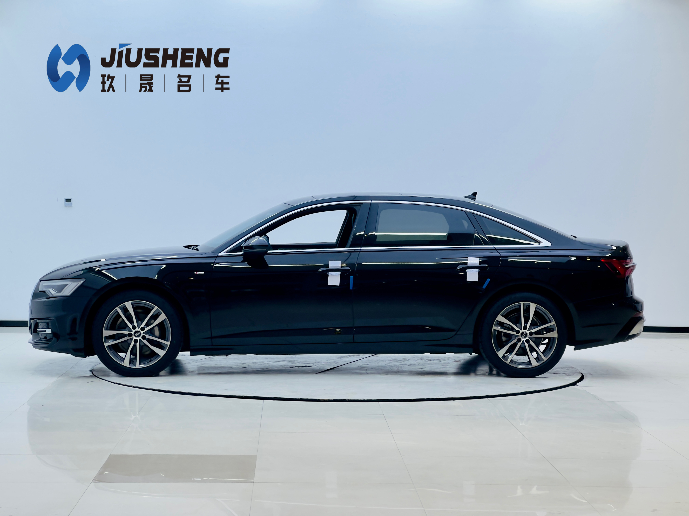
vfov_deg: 19.1
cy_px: 258
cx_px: 344
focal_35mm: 77
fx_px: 1533
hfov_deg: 25.3
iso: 32
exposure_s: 1/138
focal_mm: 9
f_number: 2.8
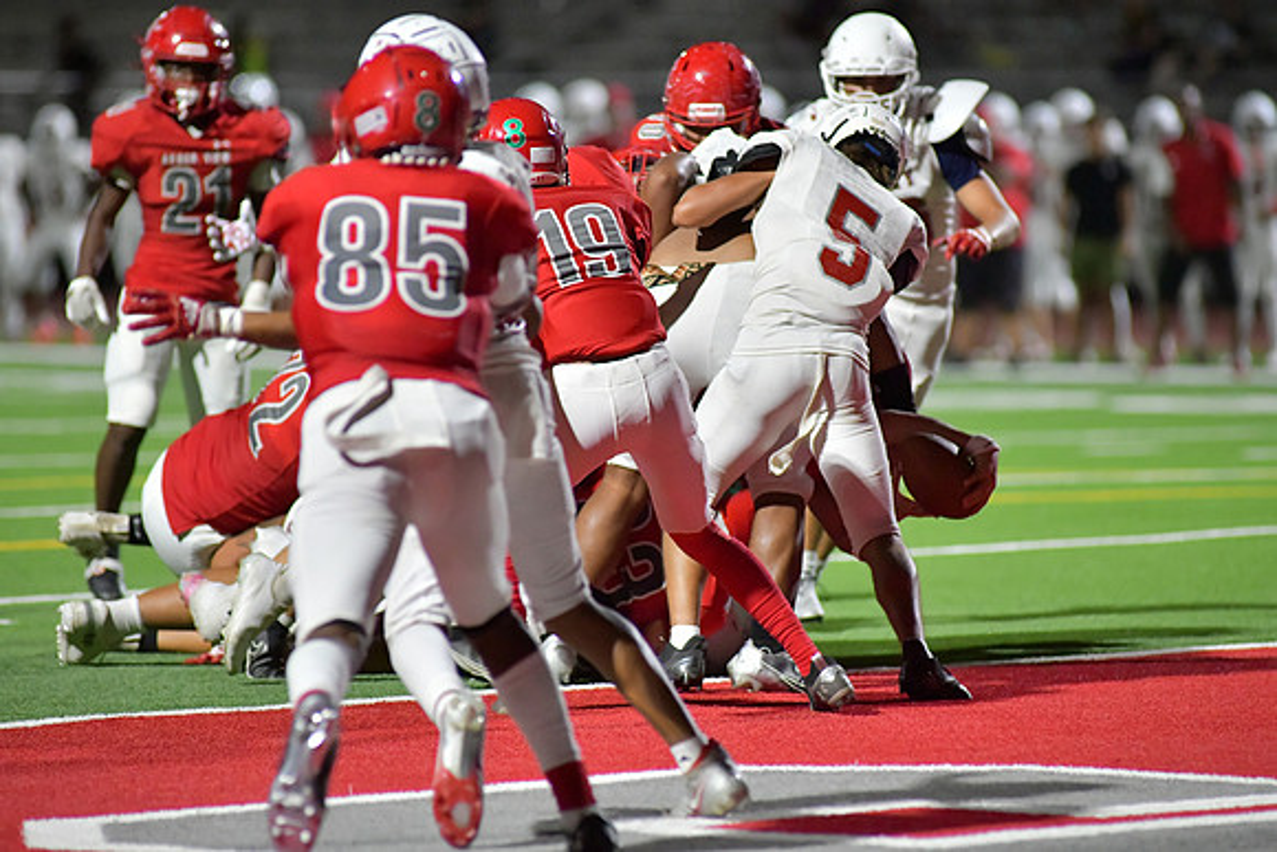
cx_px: 638
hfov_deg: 6.9
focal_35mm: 300
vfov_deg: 4.6
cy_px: 426
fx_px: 10644
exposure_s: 1/1250
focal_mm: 300
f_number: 4
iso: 9000
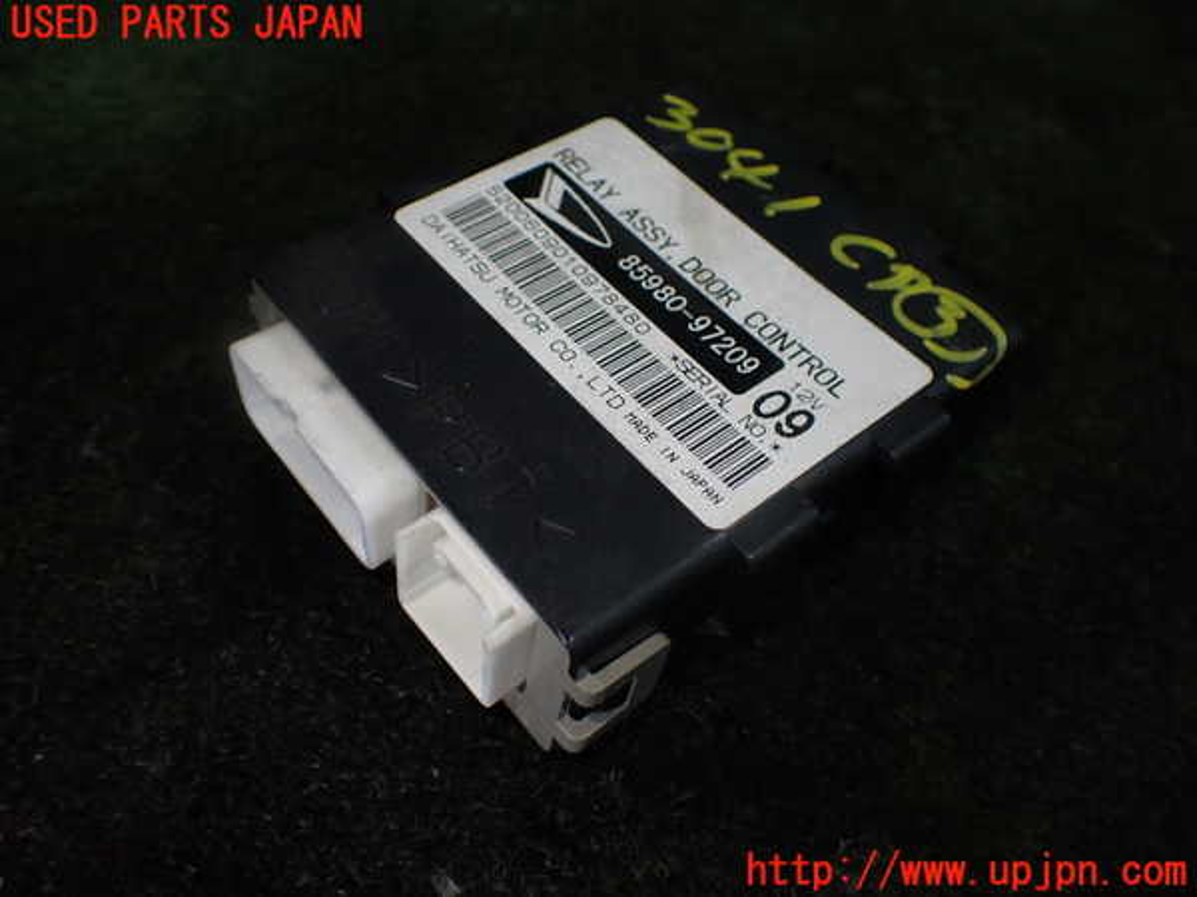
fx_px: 1037
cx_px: 598
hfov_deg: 60.0
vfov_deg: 46.8
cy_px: 448
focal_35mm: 30
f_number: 2.3
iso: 160
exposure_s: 1/125
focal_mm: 5.4
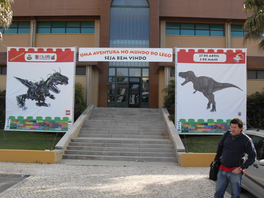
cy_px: 100
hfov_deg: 49.0
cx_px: 135
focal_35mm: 38
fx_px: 290
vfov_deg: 37.7
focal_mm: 6.3
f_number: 8.9
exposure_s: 1/45
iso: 80
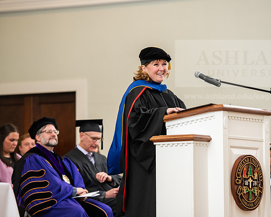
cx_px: 158
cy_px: 108
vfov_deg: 8.8
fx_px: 1412
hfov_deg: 11.0
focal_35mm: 176
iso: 1250
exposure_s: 1/200
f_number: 3.5
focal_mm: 155
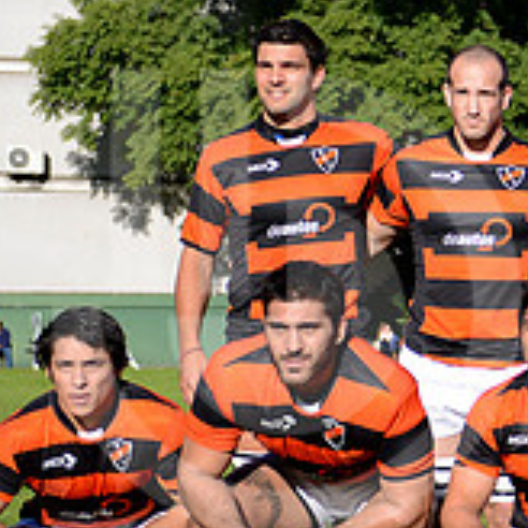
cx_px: 837
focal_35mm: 132
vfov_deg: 13.2
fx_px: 2278
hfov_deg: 12.5
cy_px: 311
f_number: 2.8
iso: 250
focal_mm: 44
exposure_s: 1/4000
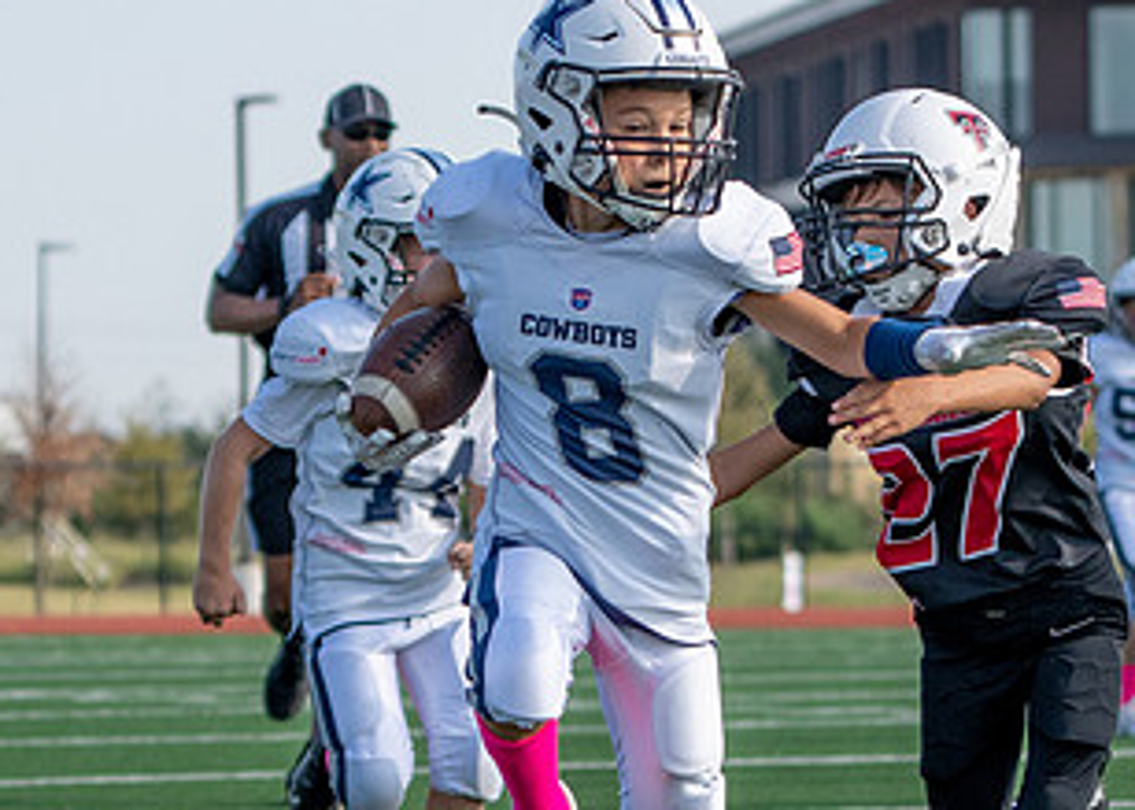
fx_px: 10472
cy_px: 909
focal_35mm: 325
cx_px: 583
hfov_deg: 6.2
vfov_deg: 4.4
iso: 200
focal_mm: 100
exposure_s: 1/2000
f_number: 4.5
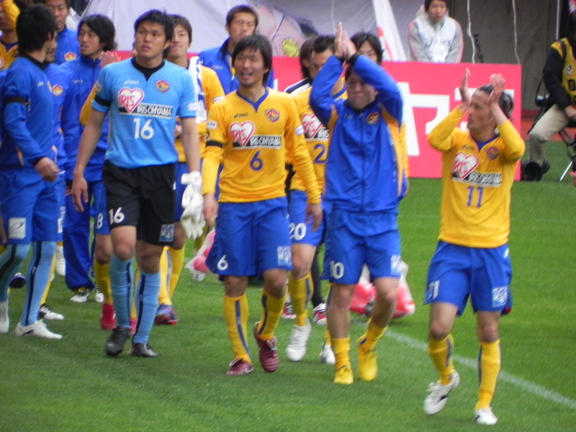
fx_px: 11282
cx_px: 288
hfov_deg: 2.9
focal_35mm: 678
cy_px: 216
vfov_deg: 2.2
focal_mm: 120
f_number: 5
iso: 252
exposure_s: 1/60
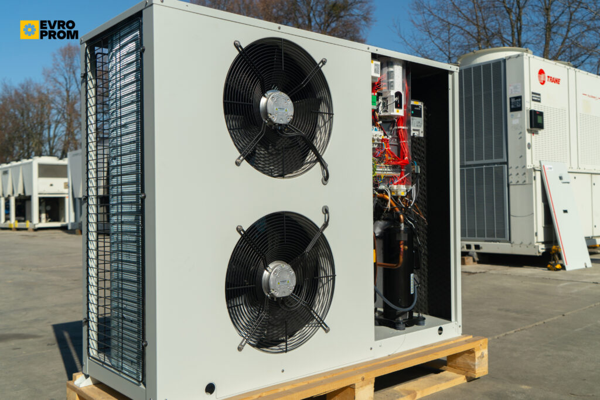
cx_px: 300
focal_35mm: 33
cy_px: 200
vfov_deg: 40.0
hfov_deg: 57.2
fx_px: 550
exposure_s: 1/800
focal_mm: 33
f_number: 5.6
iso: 100
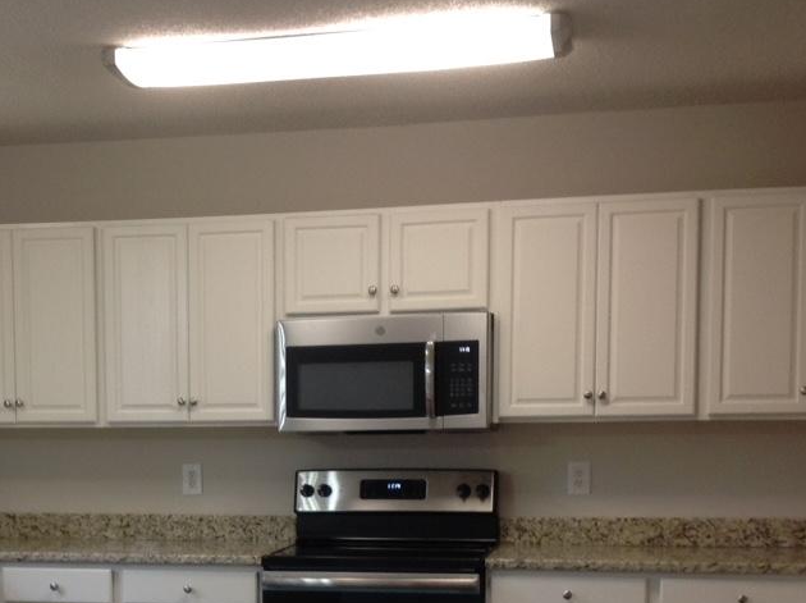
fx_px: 1675
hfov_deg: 26.7
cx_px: 193
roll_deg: +0.8
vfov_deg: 20.0
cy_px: 542
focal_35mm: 72
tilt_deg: -4.8
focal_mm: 4.28
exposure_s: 1/20
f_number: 2.4
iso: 50
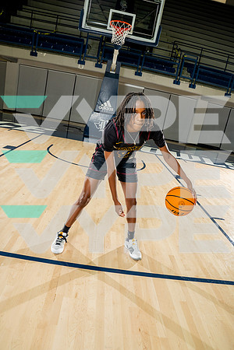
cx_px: 117
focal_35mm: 24
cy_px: 175
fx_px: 234
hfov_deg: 53.1
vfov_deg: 73.7
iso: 640
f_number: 8
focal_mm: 24
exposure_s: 1/250
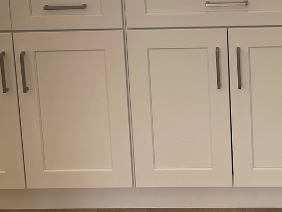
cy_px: -42
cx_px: 208
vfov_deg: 14.6
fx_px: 799
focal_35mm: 98
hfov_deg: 19.9
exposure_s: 1/362
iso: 32
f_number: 1.6
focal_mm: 4.2
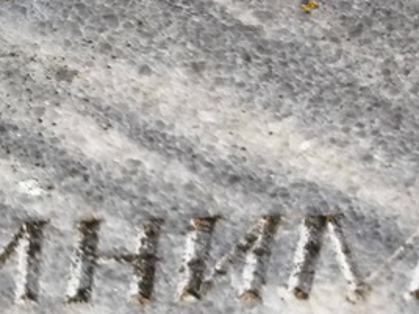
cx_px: -168
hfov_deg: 12.7
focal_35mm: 149
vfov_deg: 9.8
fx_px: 1804
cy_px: -56
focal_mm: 4.71
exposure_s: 1/1014
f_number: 1.7
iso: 50
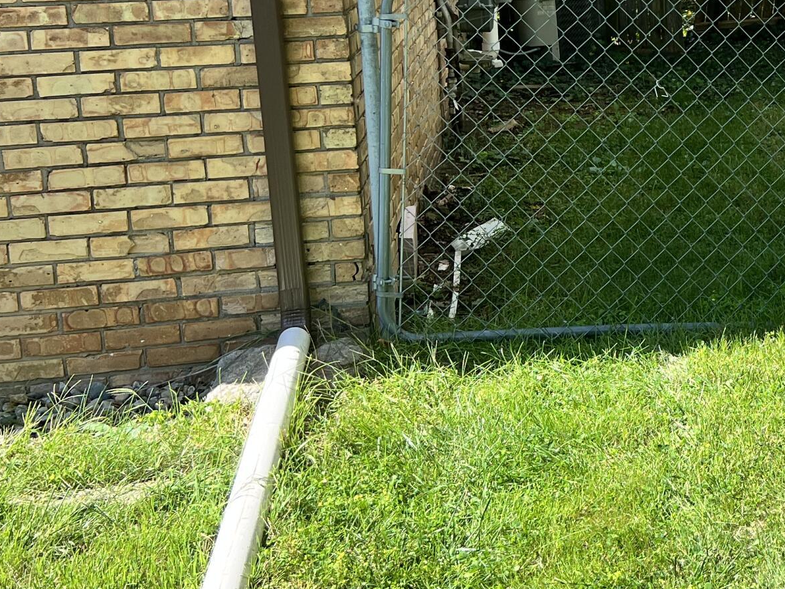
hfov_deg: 26.5
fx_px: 1496
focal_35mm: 66
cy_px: 55
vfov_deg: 21.7
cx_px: 913
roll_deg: +1.4
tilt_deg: -9.0
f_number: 1.5
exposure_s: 1/1100
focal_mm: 5.7
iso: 50
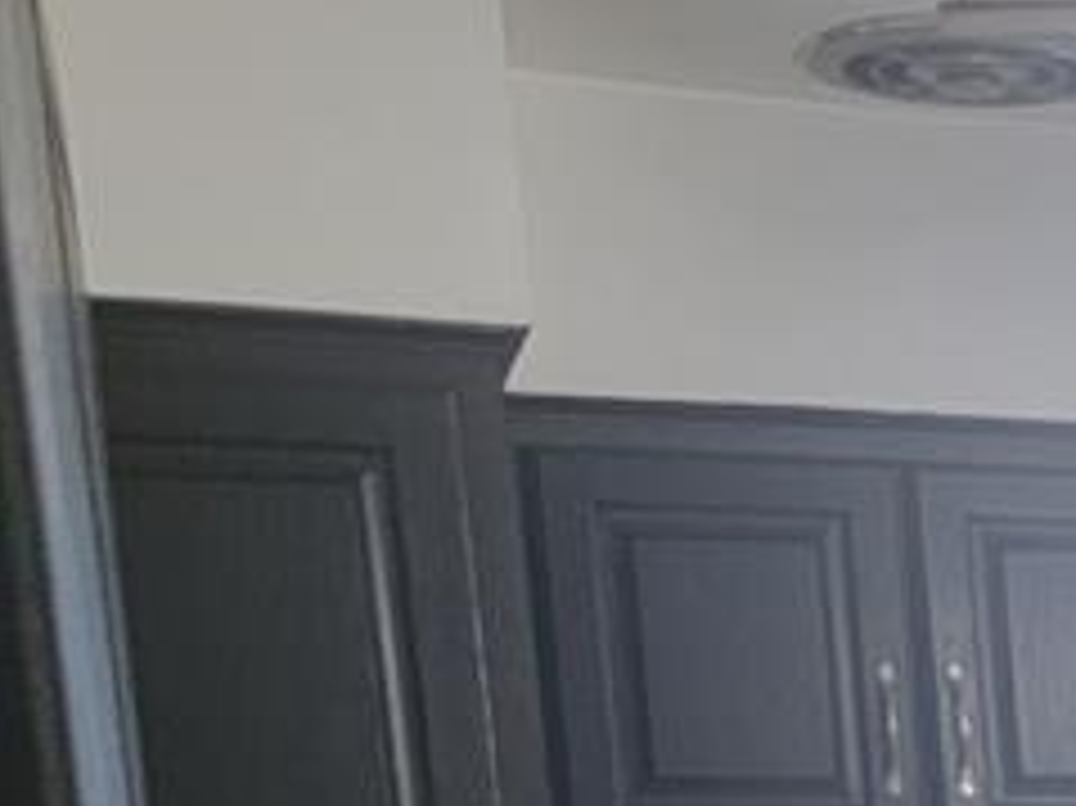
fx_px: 3200
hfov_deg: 16.6
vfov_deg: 12.9
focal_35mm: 103
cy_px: 1472
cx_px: 1801
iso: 200
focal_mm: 6.7
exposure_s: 1/60
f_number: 1.8
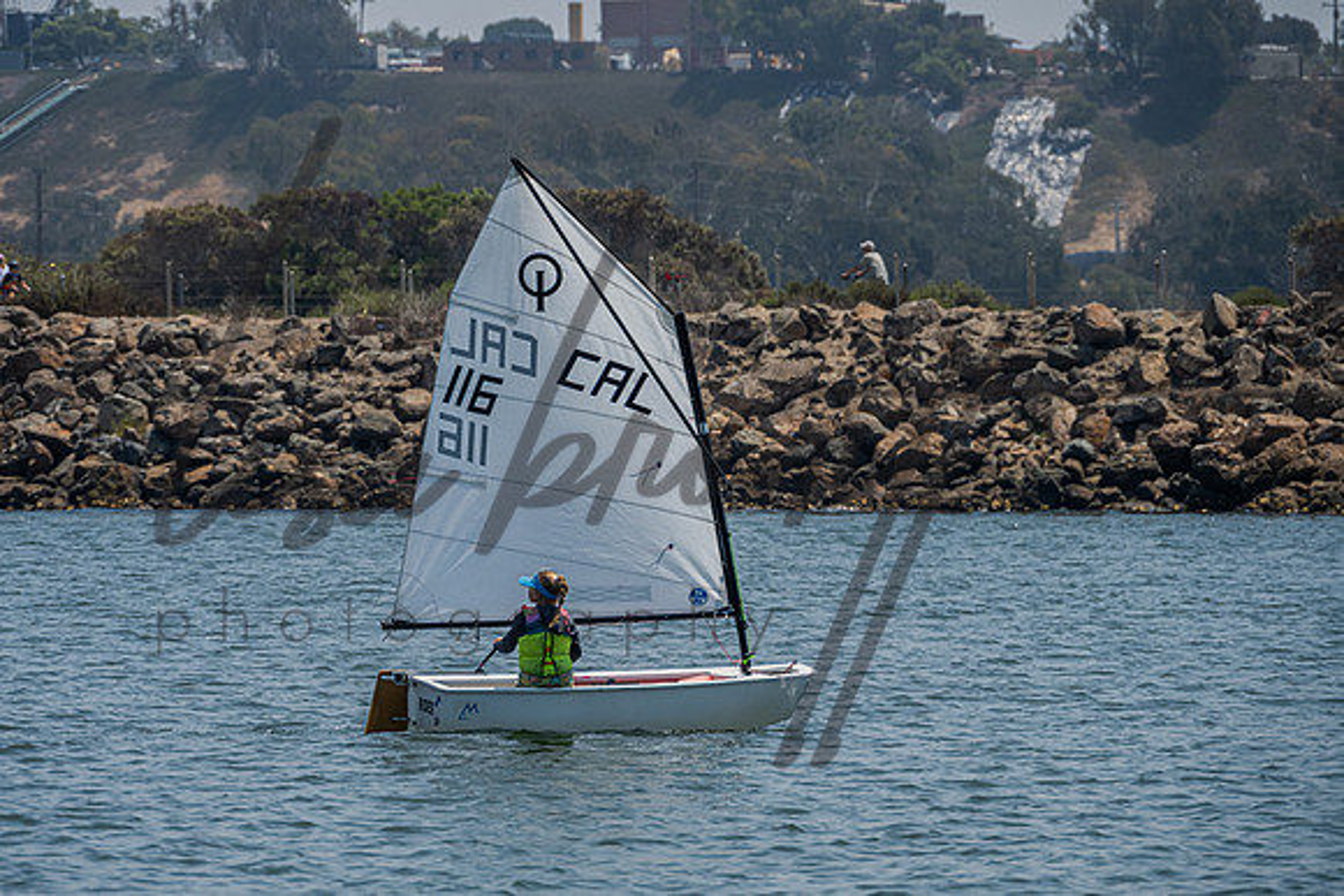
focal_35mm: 316
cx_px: 581
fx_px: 11791
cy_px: 488
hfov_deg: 6.5
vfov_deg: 4.4
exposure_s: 1/1600
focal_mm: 250
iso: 320
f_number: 8
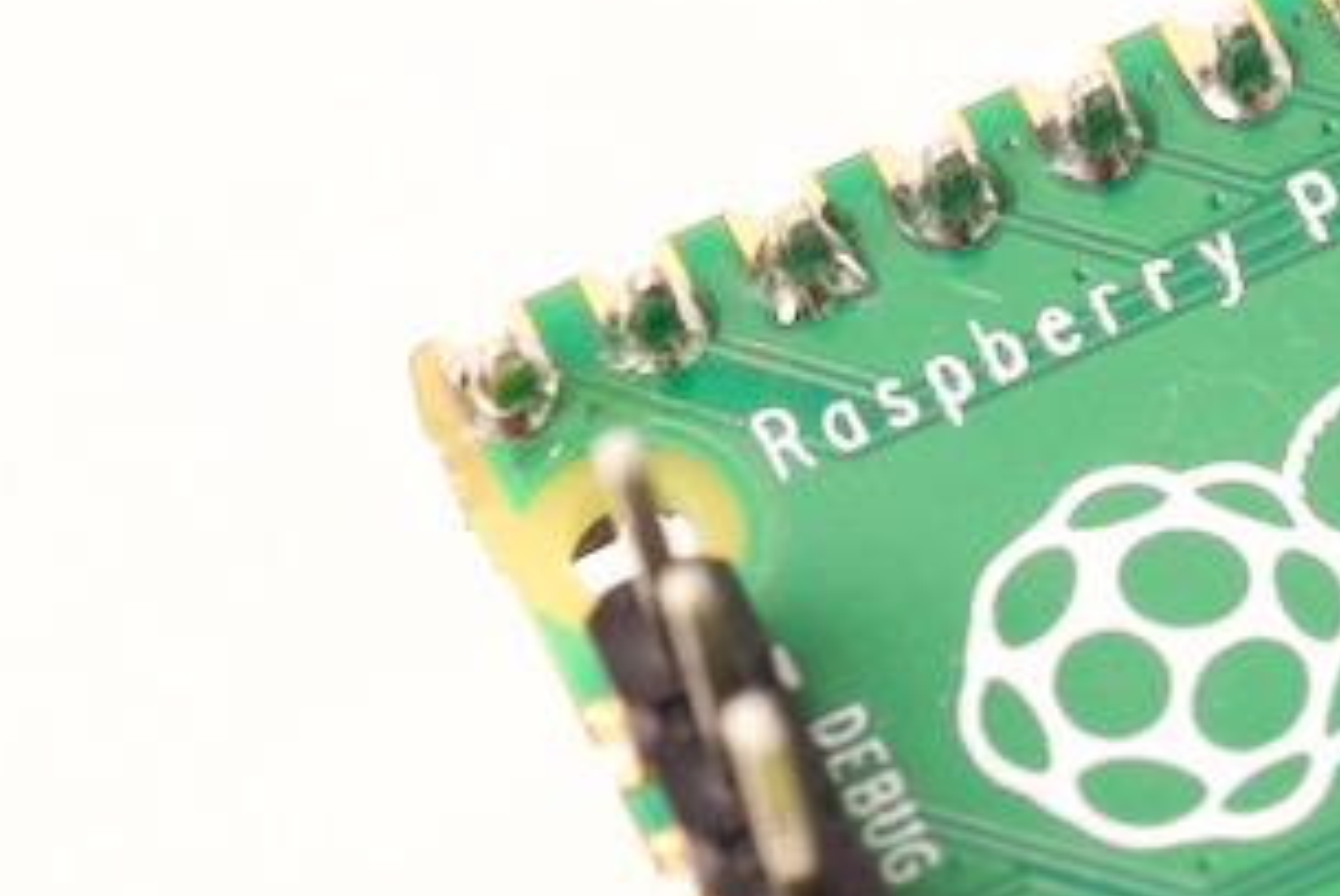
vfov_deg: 5.8
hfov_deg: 8.5
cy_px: 325
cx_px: 2126
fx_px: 8793
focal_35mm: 236
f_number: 11
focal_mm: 60
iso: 400
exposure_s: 1/125
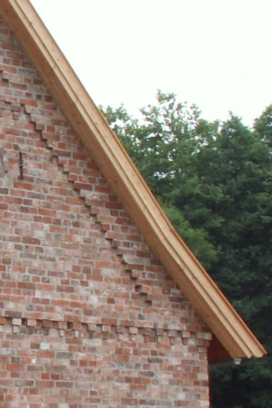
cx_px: -201
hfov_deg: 10.6
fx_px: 1383
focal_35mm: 122
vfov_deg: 16.7
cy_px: 277
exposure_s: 1/25
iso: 50
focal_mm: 5.86
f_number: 7.1
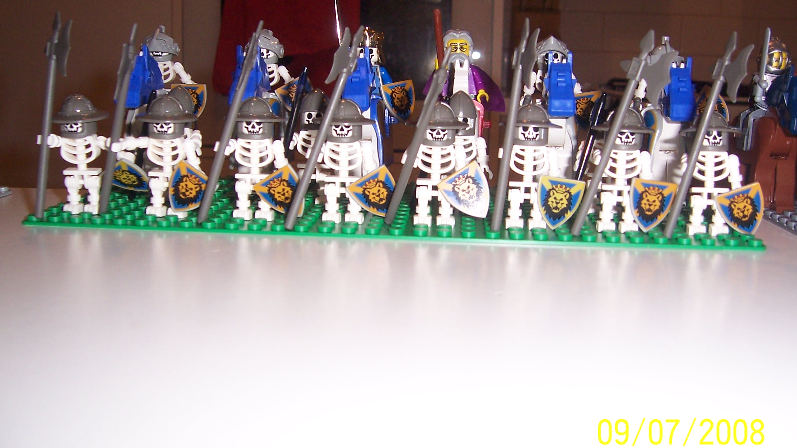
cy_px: 203
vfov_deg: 29.7
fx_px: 845
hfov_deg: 50.5
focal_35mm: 40
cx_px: 405
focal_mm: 6
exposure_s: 1/60
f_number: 3
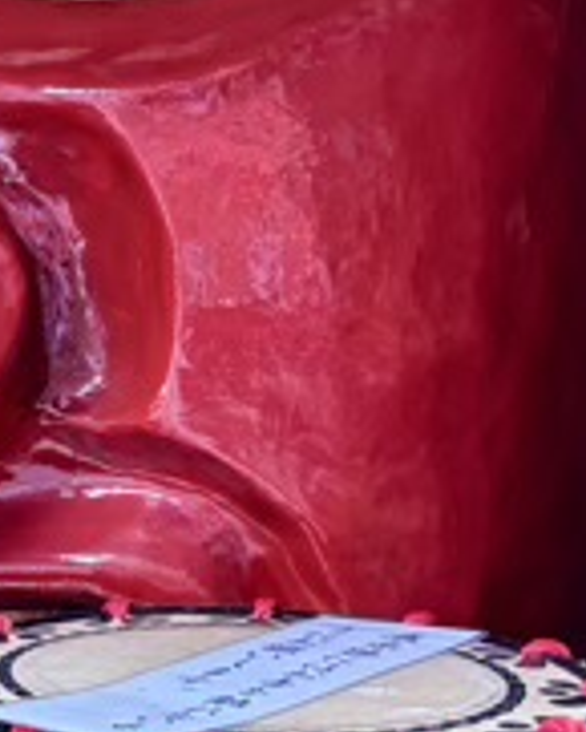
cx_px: -521
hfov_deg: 13.8
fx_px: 2123
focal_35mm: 98
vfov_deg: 19.3
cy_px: 140
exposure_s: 1/92
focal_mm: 5.96
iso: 125
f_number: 1.6
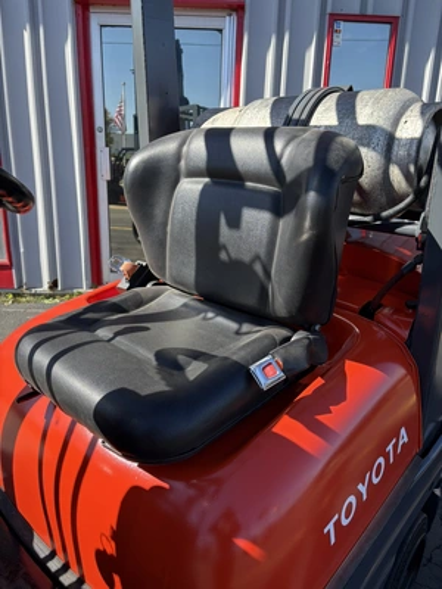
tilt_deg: -15.5
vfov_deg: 67.3
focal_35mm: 26
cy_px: 294
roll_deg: -2.0
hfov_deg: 53.1
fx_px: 443
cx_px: 221
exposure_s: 1/1239
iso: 64
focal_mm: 5.96
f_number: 1.6
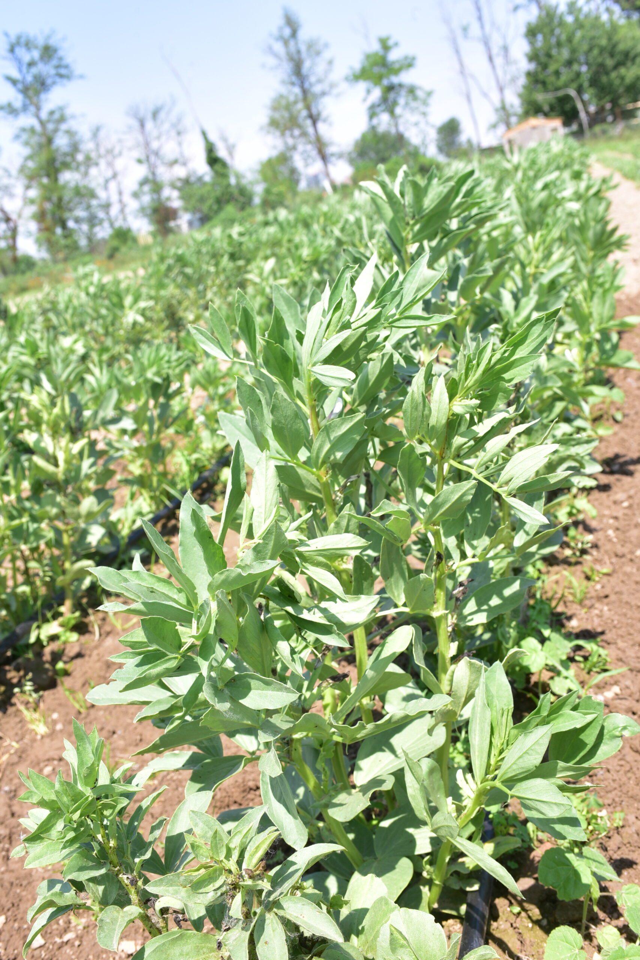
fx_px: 1066
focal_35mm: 40
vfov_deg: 48.5
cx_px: 320
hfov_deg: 33.4
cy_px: 480
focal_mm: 40
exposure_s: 1/60
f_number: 13
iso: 200
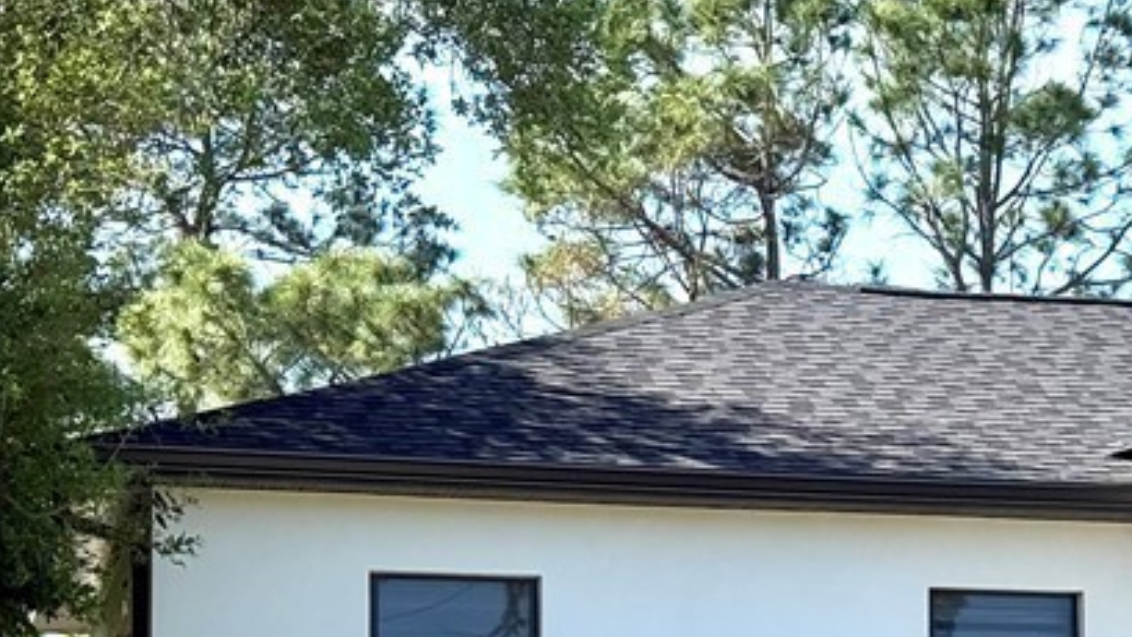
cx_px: 1295
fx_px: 3932
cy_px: 809
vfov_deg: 9.1
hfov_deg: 15.9
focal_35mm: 131
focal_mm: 6.76
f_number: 1.78
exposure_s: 1/2865
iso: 80
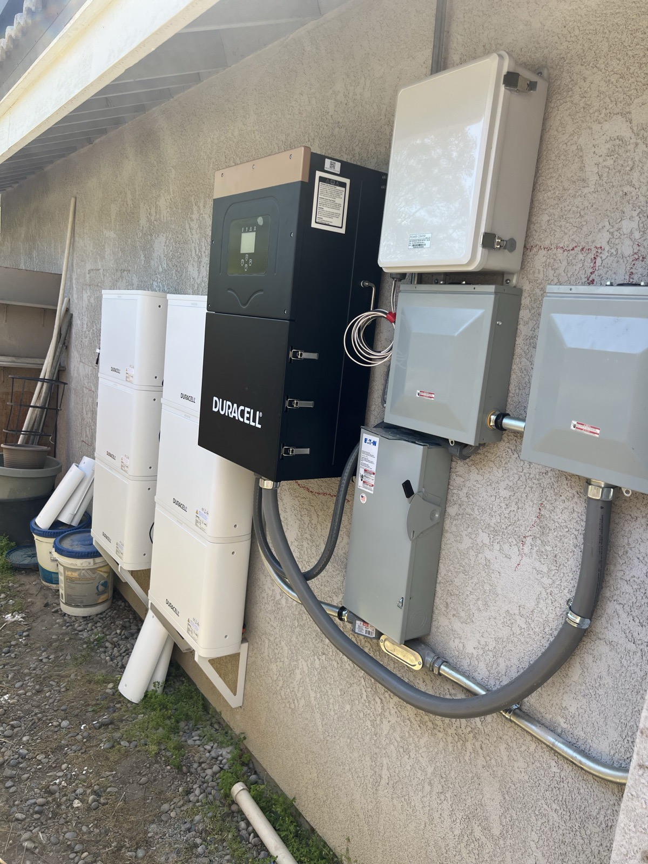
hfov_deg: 53.1
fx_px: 649
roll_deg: -6.3
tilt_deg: -8.8
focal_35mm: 26
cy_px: 432
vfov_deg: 67.3
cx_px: 324
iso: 50
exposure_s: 1/678
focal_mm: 5.7
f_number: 1.5
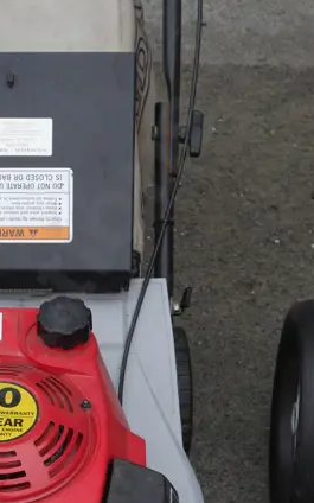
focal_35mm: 87
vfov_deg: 23.6
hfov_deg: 14.8
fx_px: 1191
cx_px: 8
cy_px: 359
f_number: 5
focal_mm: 17
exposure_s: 1/250
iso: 200
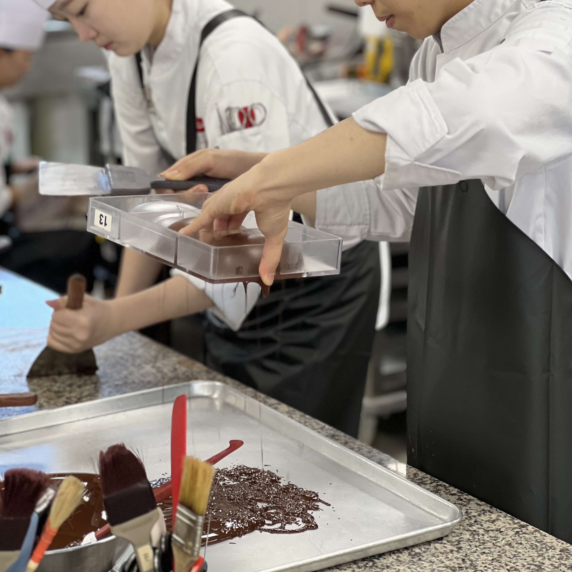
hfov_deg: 19.1
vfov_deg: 19.1
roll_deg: +0.6
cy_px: 230
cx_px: 285
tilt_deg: -11.5
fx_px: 1701
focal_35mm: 91
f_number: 2.8
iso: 125
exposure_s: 1/60
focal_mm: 9
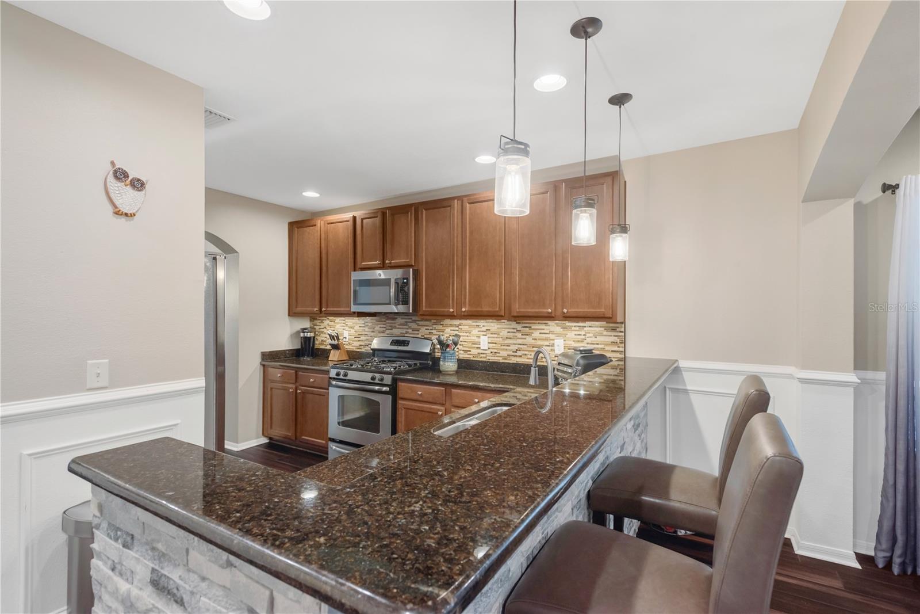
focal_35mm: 17
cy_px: 307
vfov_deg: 70.5
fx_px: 434
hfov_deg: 93.3
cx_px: 460
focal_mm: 17
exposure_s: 1/50
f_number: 5.6
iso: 400
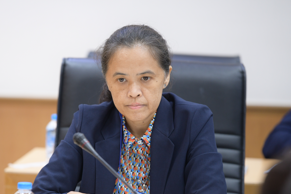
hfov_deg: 8.4
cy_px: 126
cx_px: 108
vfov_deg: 5.6
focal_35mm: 246
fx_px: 1989
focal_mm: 185
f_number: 2.8
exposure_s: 1/125
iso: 1250
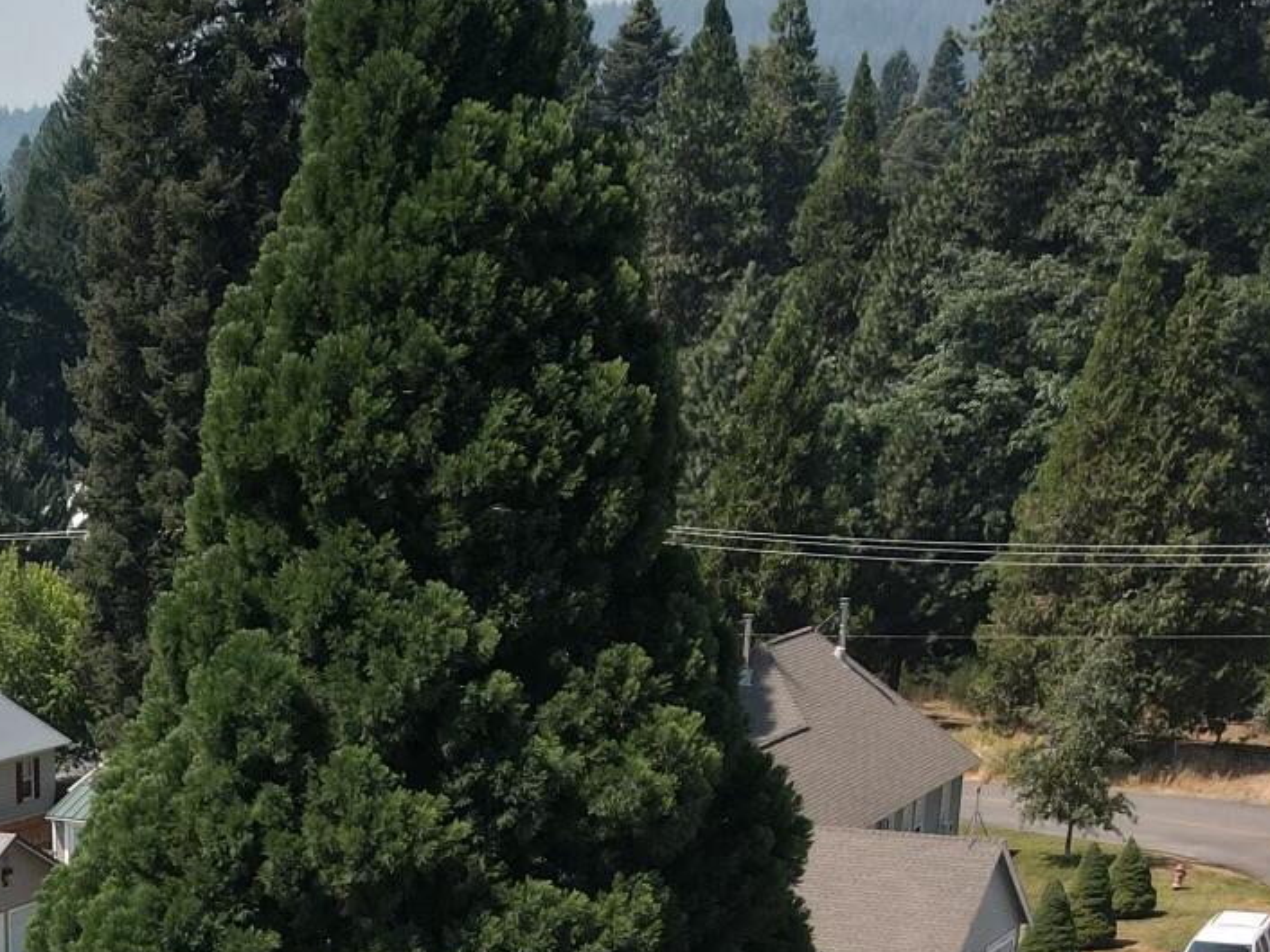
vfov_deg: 20.0
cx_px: -14
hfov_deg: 26.9
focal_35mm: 68
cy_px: 1199
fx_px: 2494
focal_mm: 4.5
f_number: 2.8
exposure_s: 1/160
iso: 100
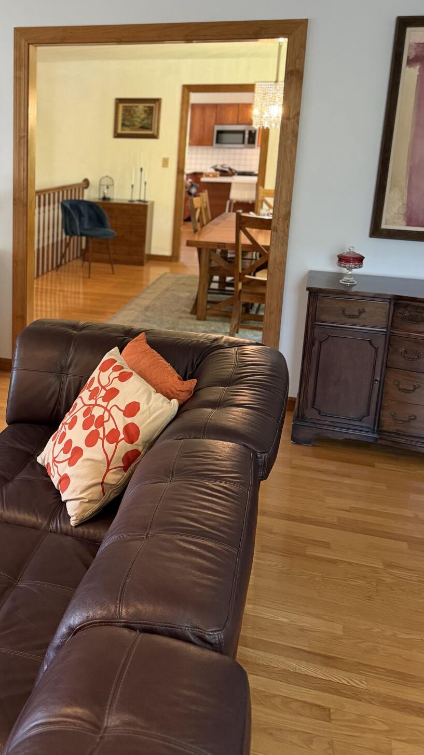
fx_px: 720
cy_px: 285
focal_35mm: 36
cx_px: 48
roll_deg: -0.1
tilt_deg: -11.2
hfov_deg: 31.4
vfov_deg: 54.7
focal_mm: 6.76
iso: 640
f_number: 1.78
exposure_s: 1/60
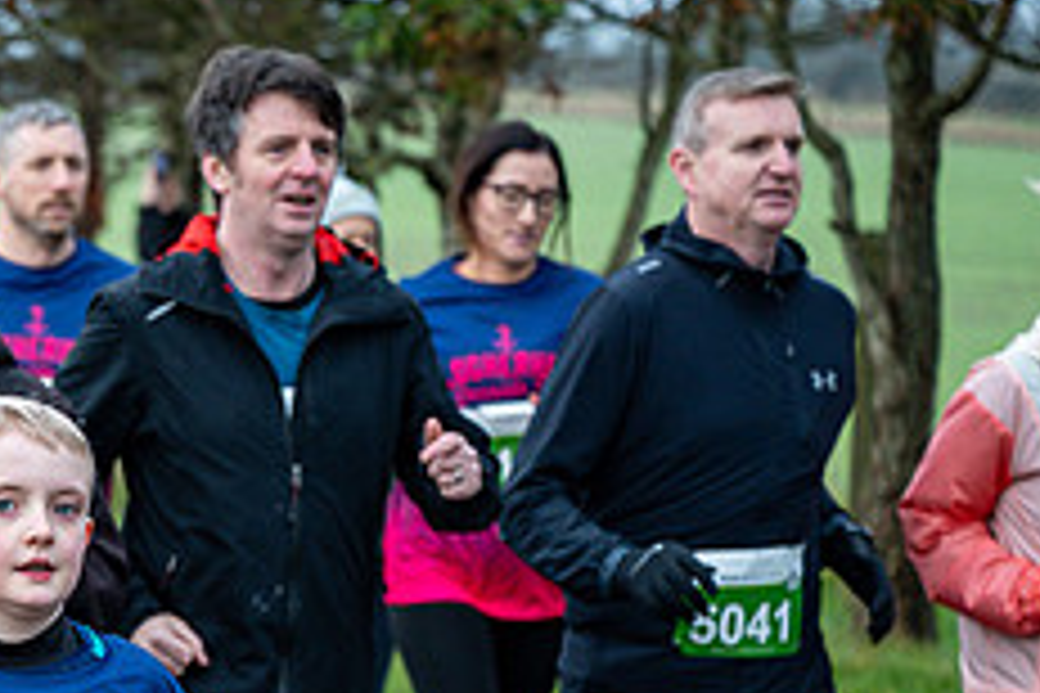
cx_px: -194
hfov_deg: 11.5
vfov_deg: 7.8
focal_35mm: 176
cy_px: 731
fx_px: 5084
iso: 450
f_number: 2.8
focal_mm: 70
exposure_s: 1/1250
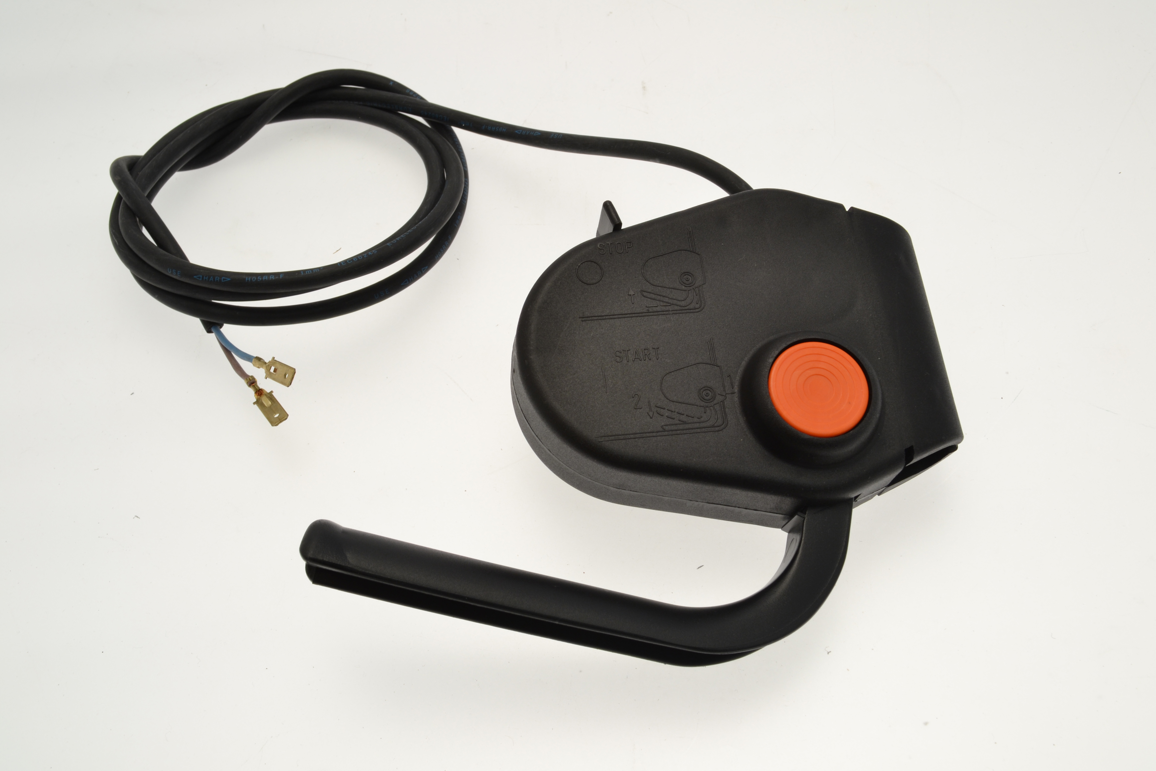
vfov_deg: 34.2
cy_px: 386
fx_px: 1252
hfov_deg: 49.6
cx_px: 578
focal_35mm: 39
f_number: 11
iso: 200
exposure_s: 1/10
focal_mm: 26
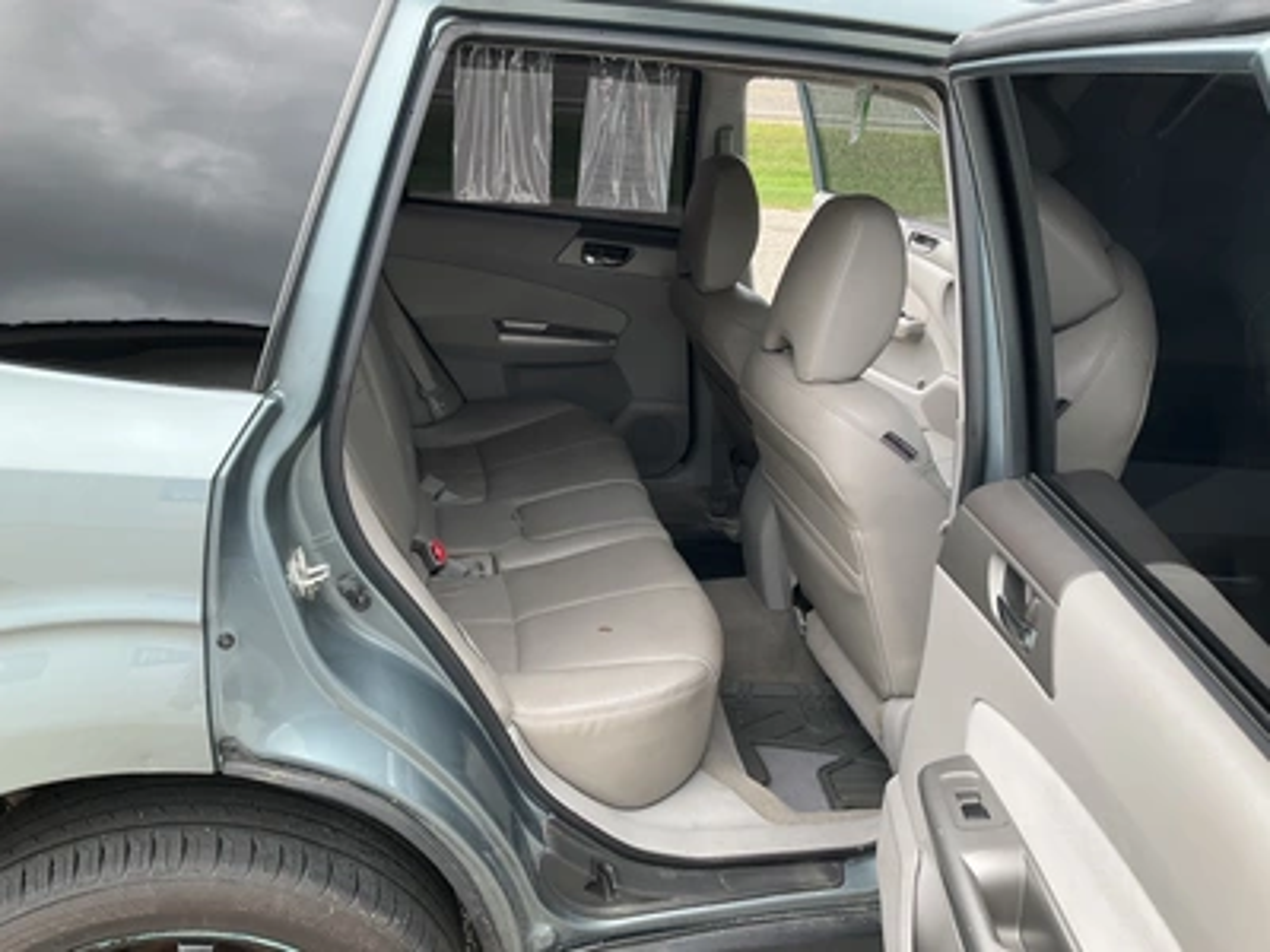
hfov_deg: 61.7
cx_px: 635
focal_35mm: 29
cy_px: 476
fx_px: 1064
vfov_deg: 48.2
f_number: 1.8
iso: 25
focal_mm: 3
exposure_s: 1/122
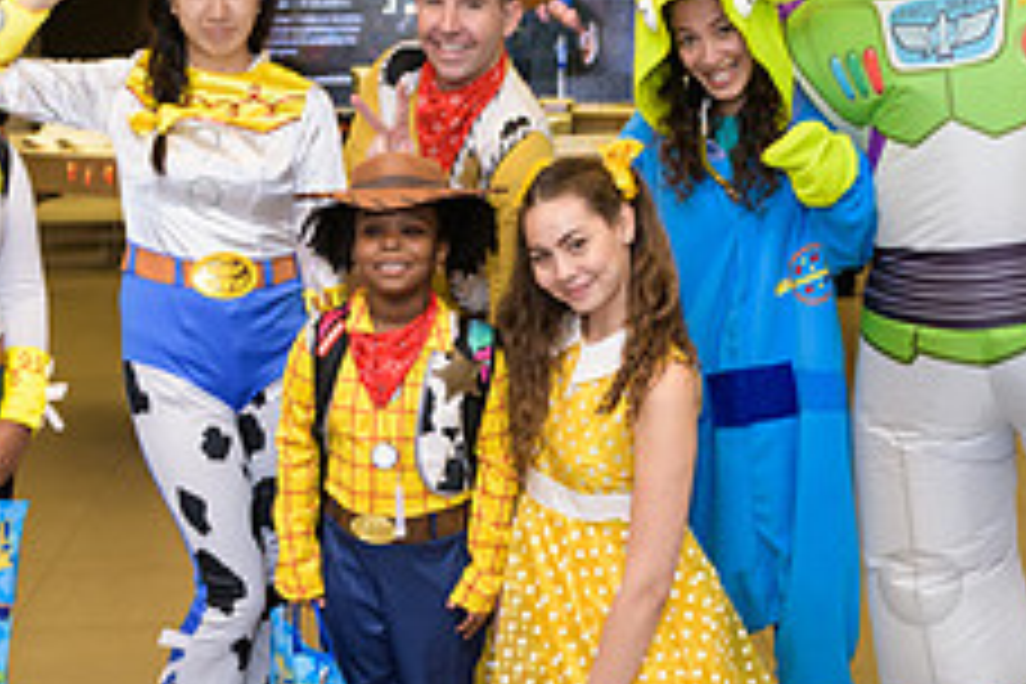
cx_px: 662
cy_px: 322
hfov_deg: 32.7
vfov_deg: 22.3
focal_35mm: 61
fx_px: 1738
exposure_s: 1/125
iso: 800
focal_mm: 24
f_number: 3.2
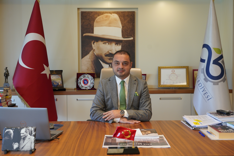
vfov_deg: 34.2
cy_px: 78
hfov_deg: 49.6
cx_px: 117
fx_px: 253
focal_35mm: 39
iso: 1000
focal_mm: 39
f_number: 4
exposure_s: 1/160
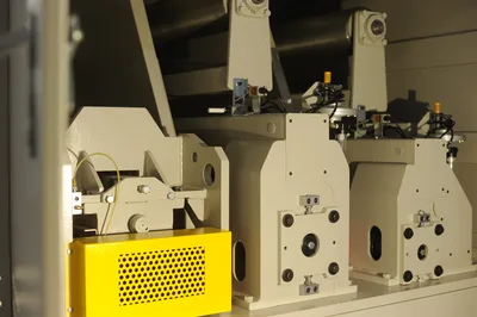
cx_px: 238
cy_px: 158
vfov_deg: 26.9
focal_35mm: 50
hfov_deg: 39.6
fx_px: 662
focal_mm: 50
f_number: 3.5
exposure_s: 1/250
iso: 1000
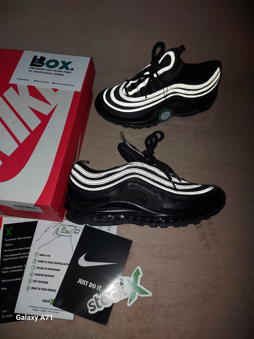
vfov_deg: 71.6
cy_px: 170
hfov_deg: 56.8
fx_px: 235
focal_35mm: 24
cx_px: 127
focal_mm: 5.23
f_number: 1.8
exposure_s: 1/50
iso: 50
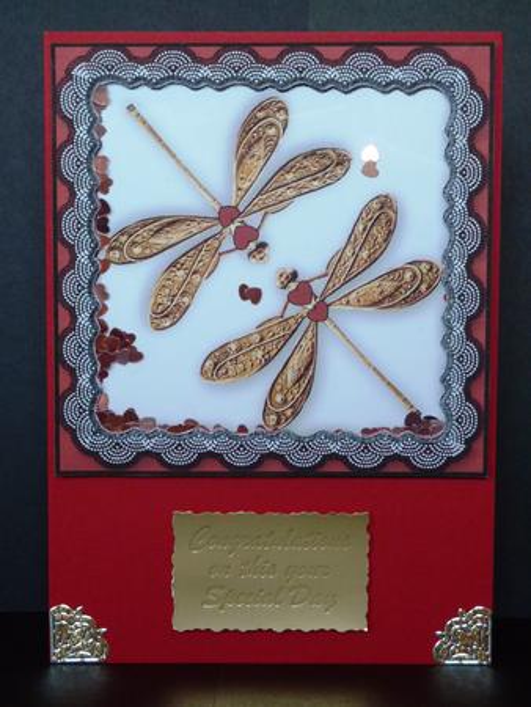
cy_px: 354
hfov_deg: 17.8
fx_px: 1696
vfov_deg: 23.5
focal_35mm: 83
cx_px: 266
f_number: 4.2
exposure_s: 1/40
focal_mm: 13.7
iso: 400
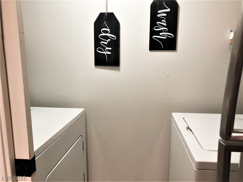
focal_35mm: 28
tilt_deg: -11.2
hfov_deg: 63.5
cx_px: 122
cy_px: 91
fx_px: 196
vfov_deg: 49.7
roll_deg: -0.9
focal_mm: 3.99
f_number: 1.8
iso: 40
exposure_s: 1/20
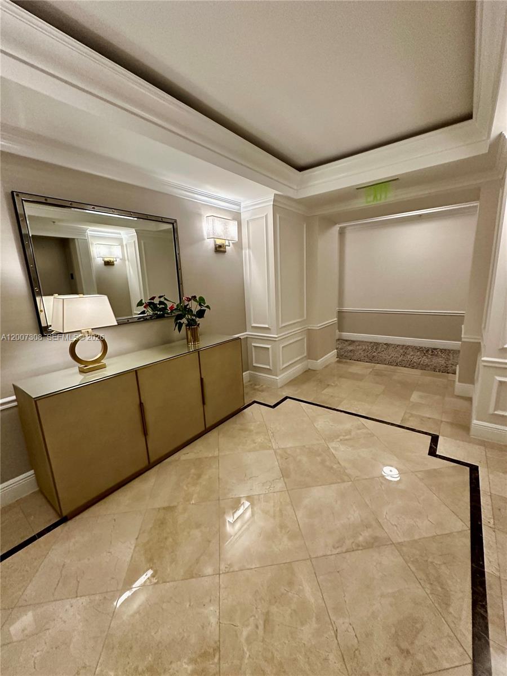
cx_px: 254
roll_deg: +2.9
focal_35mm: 14
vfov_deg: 102.1
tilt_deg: -12.4
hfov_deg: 85.7
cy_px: 338
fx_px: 273
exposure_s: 1/60
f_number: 2.2
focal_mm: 2.22
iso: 400
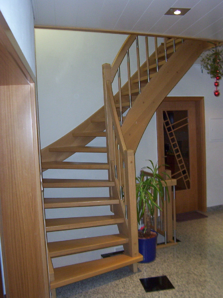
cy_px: 149
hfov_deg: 39.7
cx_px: 112
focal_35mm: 36
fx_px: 309
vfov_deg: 51.4
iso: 140
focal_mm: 5.54
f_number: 2.76
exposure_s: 1/30
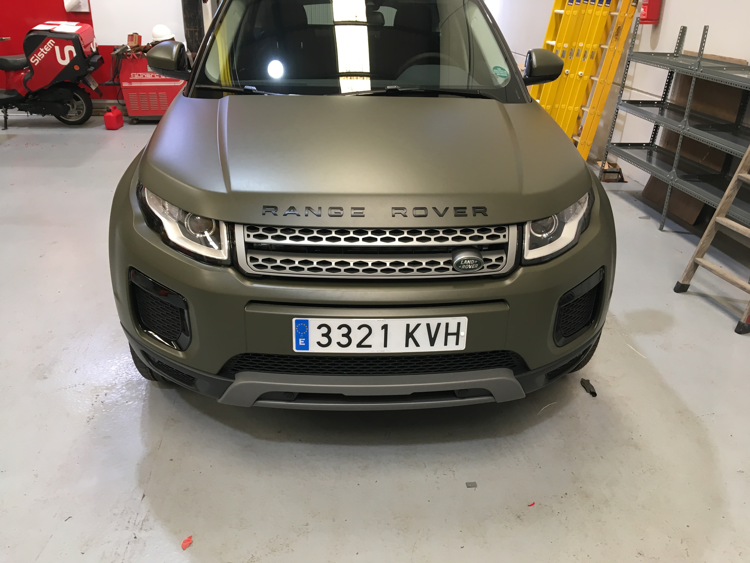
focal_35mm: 29
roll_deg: -0.8
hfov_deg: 61.7
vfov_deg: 48.2
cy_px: 282
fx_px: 628
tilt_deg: -25.5
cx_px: 375
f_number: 2.2
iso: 80
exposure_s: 1/33
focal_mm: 4.15
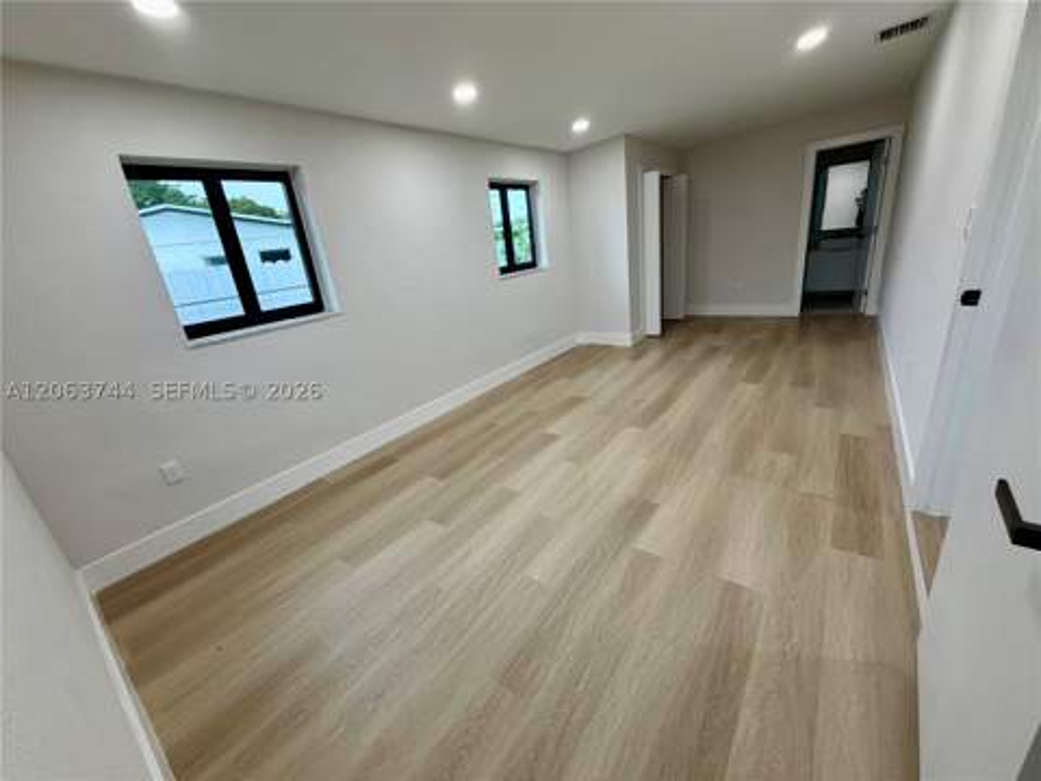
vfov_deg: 85.7
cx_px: 520
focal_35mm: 14
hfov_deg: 102.1
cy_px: 390
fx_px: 421
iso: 250
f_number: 2.2
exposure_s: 1/121
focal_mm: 2.22
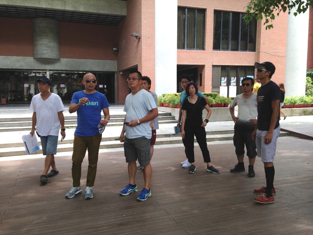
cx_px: 156
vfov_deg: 42.9
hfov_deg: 55.4
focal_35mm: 33
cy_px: 118
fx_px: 298
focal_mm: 4.12
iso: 50
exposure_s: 1/179
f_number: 2.4
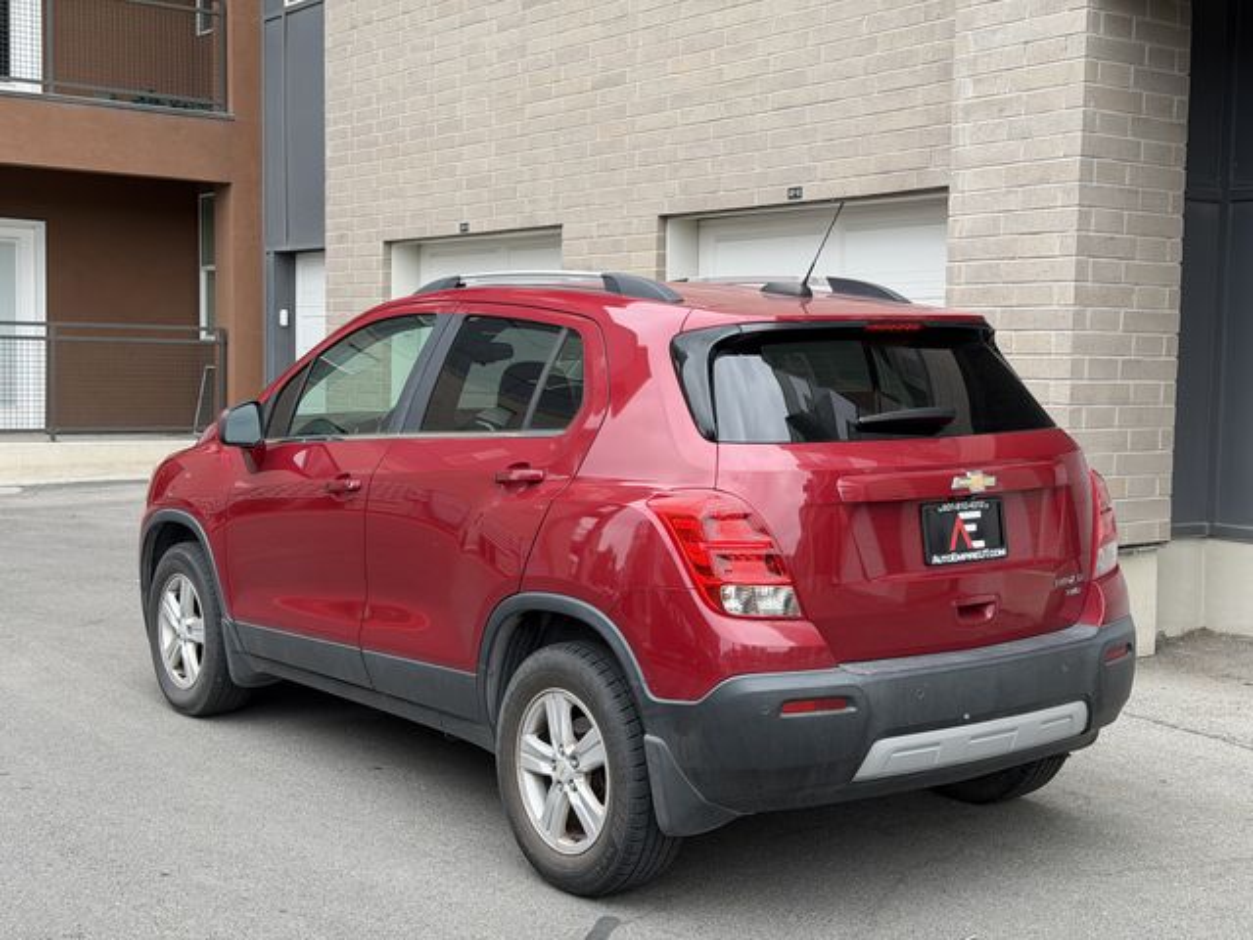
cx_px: 626
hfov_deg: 39.7
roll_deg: -0.9
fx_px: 1737
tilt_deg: -3.2
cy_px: 470
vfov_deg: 30.3
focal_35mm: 48
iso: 80
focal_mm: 6.76
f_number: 1.78
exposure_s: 1/828
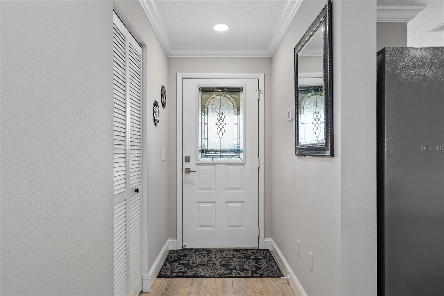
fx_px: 271
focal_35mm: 22
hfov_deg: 78.6
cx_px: 222
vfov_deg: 57.2
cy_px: 148
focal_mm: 22
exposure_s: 1/10
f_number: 8
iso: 320
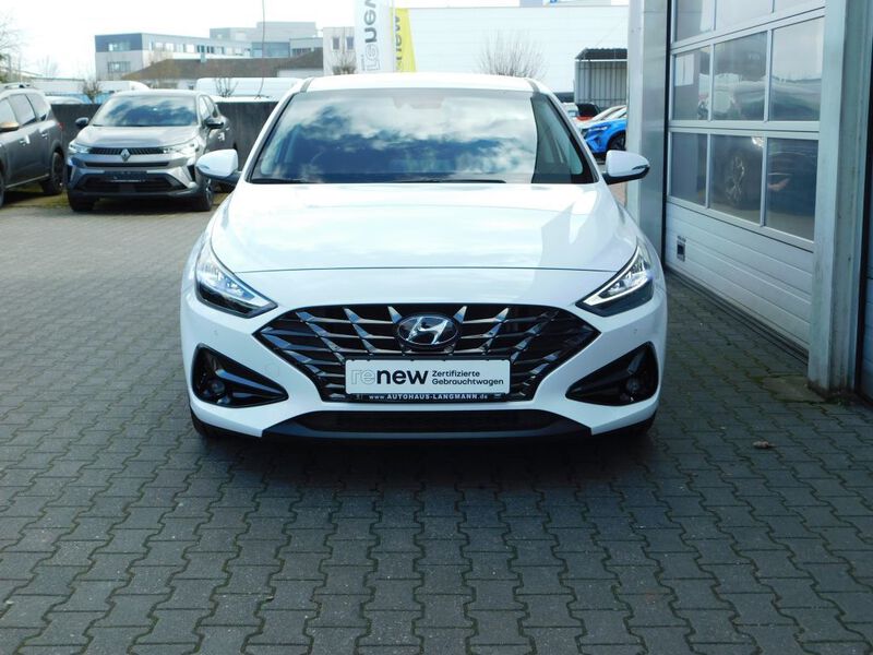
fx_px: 1135
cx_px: 436
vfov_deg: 32.2
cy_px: 328
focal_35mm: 45
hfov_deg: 42.1
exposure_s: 1/320
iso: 125
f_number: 3.7
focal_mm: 8
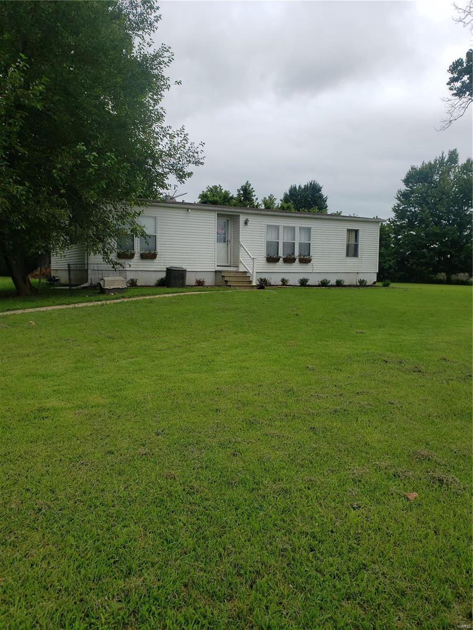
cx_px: 236
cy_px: 315
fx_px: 474
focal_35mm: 26
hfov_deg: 53.1
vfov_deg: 67.3
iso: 50
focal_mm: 4.3
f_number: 2.4
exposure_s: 1/1369
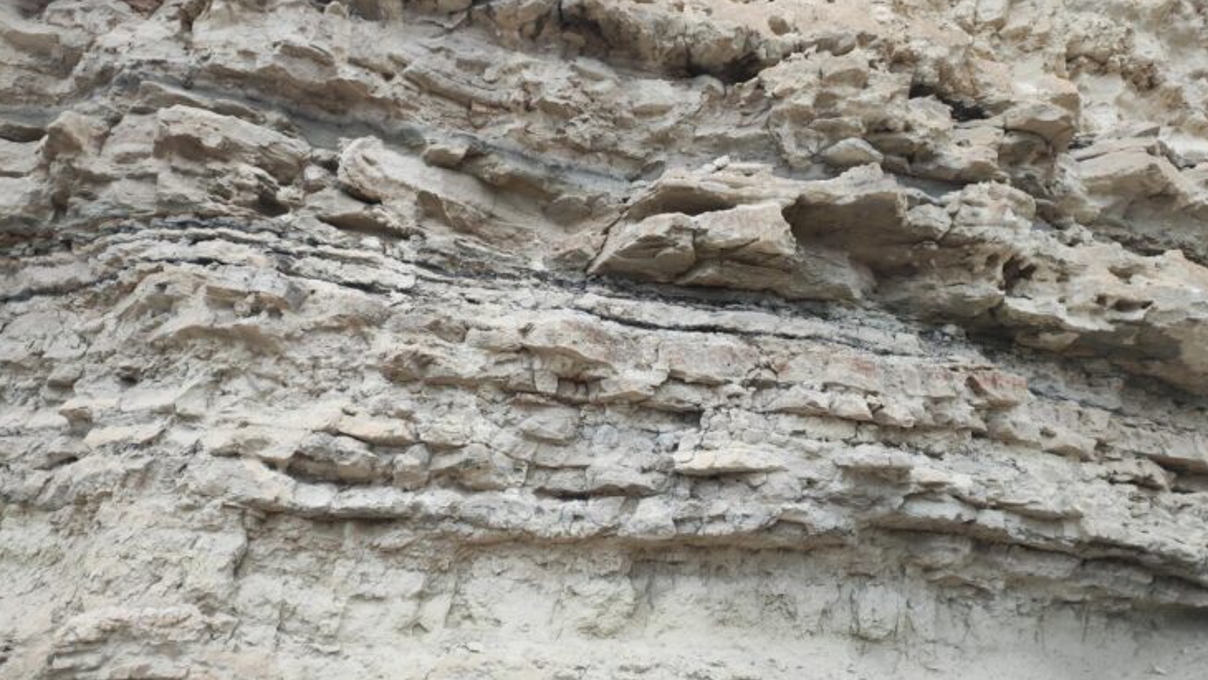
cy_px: 274
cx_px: 616
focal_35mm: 28
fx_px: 897
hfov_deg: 67.9
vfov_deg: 41.3
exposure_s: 1/100
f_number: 1.79
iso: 157
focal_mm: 4.7
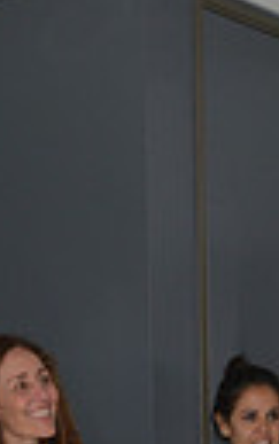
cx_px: 286
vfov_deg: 17.9
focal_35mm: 110
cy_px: 546
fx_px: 1334
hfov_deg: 11.8
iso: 640
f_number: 5
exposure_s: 1/800
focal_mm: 24
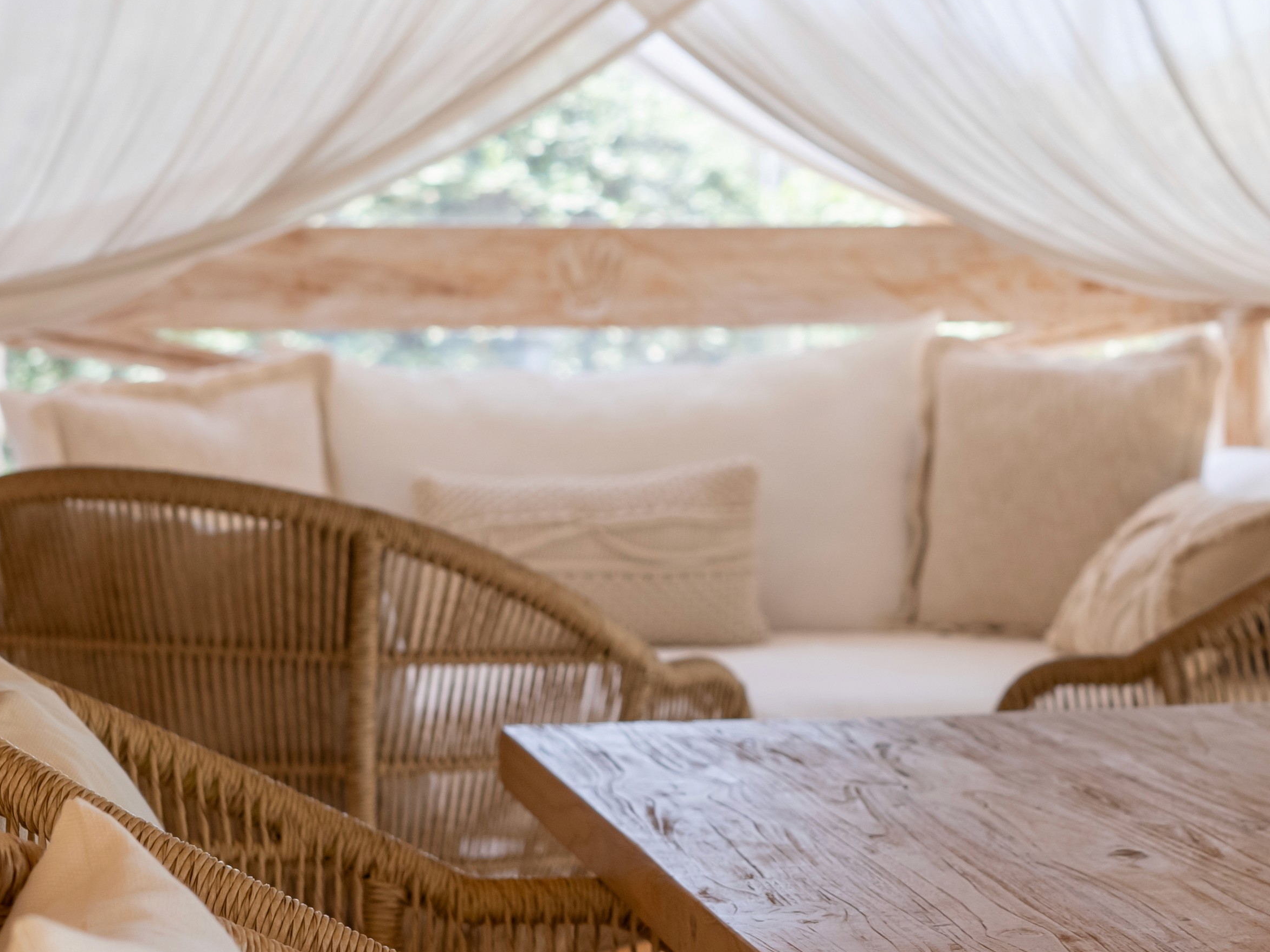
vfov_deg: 12.0
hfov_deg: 15.8
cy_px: 351
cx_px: 1177
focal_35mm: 123
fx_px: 4512
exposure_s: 1/800
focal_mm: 50
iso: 640
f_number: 4.5
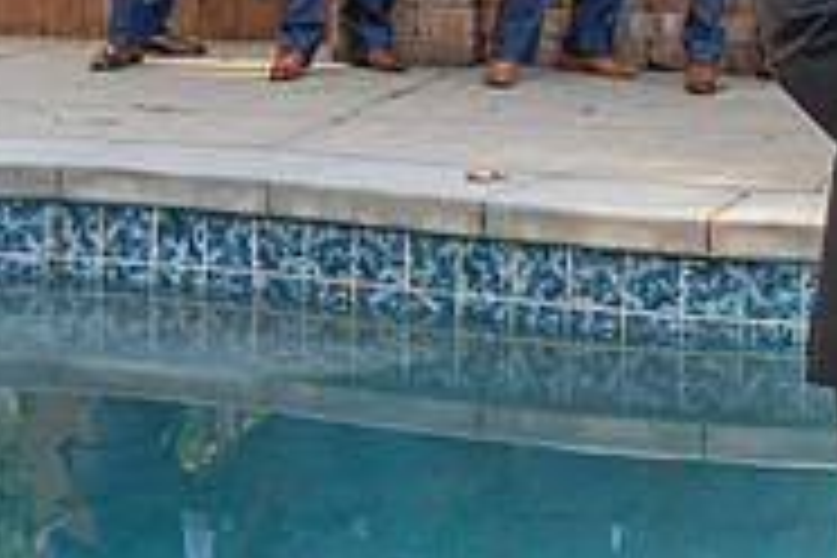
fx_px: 2906
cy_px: -218
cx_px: 981
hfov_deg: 15.8
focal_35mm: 125
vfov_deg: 10.7
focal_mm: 40
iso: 320
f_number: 6.3
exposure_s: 1/160
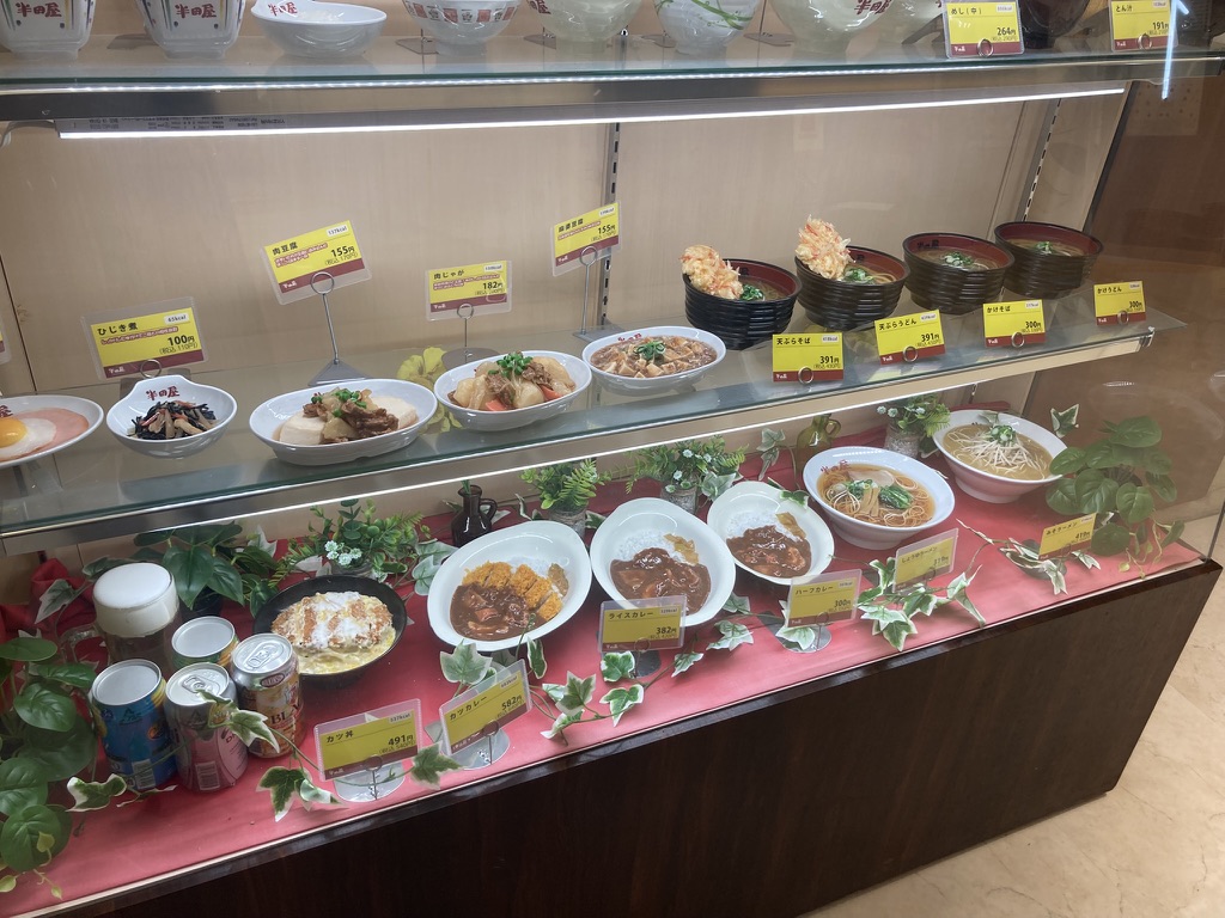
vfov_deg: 49.7
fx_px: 991
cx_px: 612
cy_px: 459
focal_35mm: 28
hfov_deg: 63.4
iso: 50
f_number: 1.8
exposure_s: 1/100
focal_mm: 3.99
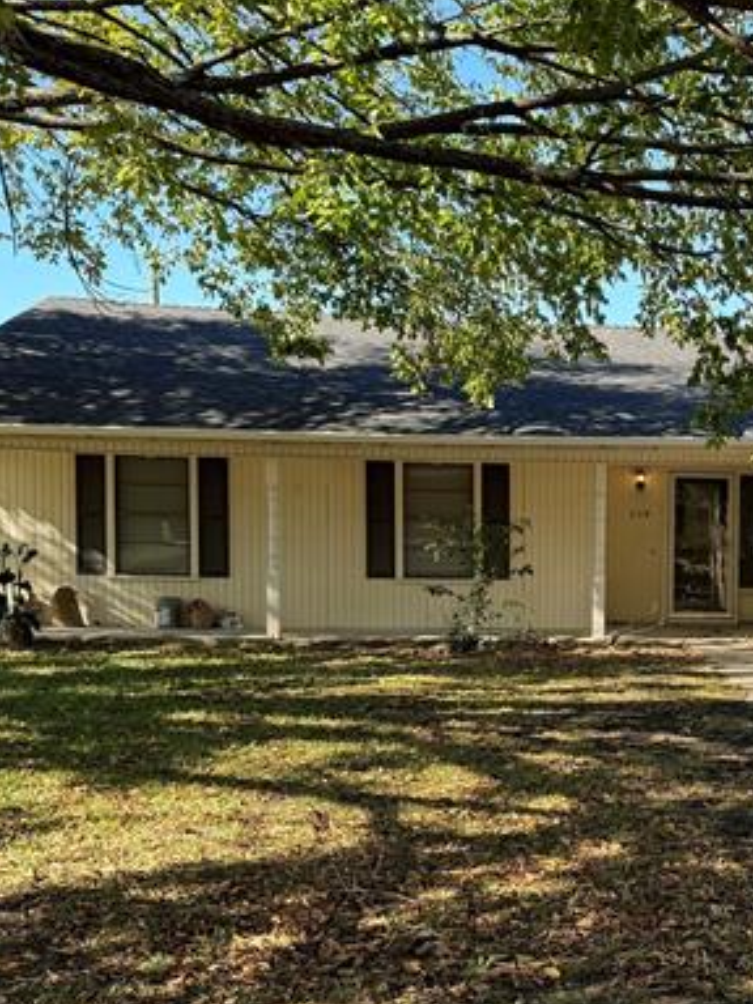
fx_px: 1392
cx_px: 703
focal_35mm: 48
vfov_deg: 39.5
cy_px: 609
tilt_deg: -3.5
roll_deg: -0.2
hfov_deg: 28.8
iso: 80
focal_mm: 6.76
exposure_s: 1/460
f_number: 1.78
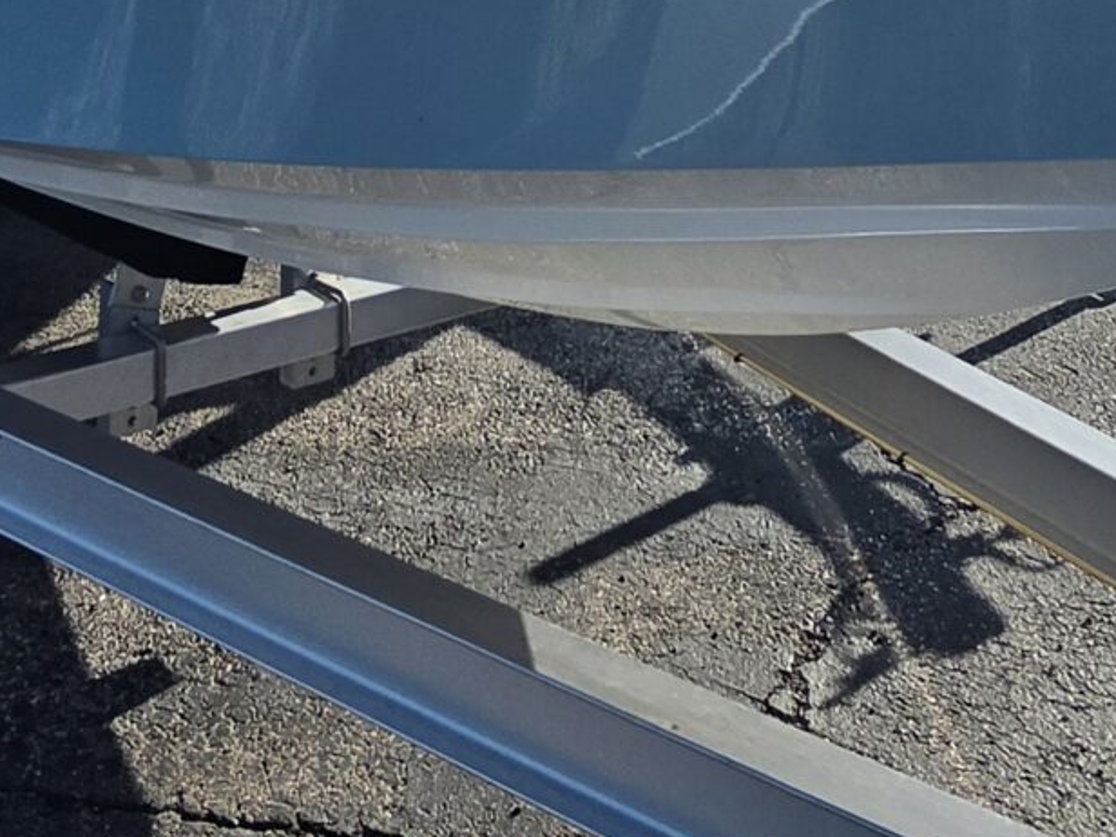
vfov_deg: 23.4
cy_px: -297
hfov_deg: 35.4
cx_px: 431
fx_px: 1741
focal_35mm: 54
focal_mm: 2.2
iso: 40
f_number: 1.9
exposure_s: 1/4946
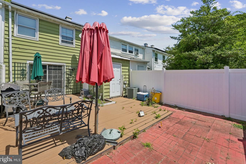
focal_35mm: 15
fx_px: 102
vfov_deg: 77.2
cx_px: 125
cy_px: 76
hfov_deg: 100.4
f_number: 11
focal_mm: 14
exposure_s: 1/800
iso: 400
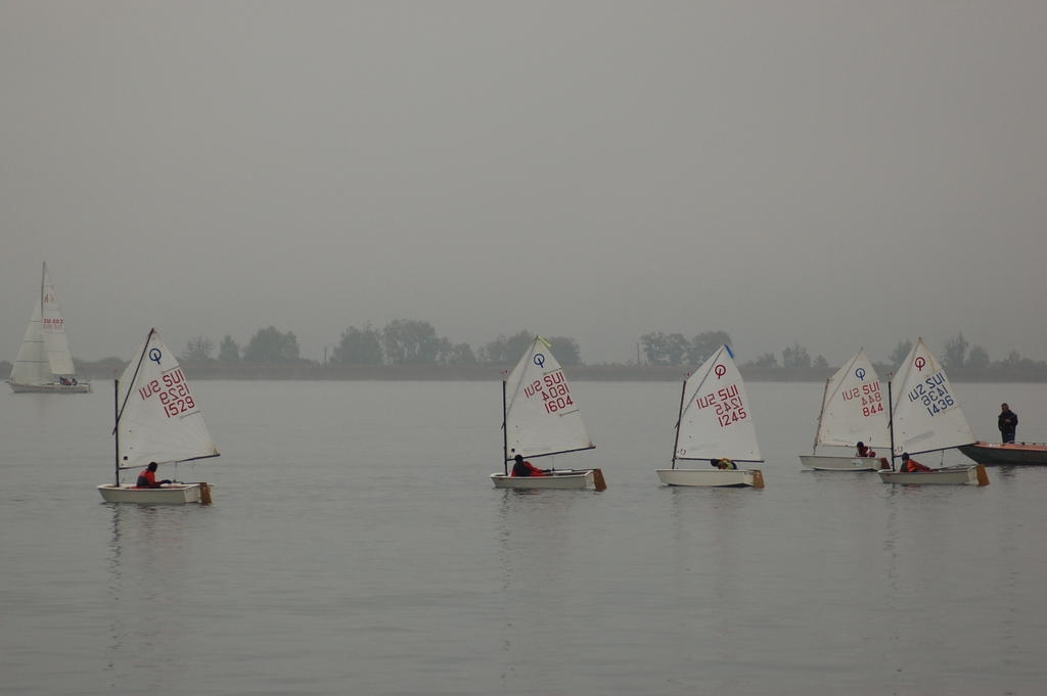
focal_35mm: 195
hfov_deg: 10.6
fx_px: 5667
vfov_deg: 7.0
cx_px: 524
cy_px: 348
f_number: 5.6
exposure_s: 1/500
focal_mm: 130
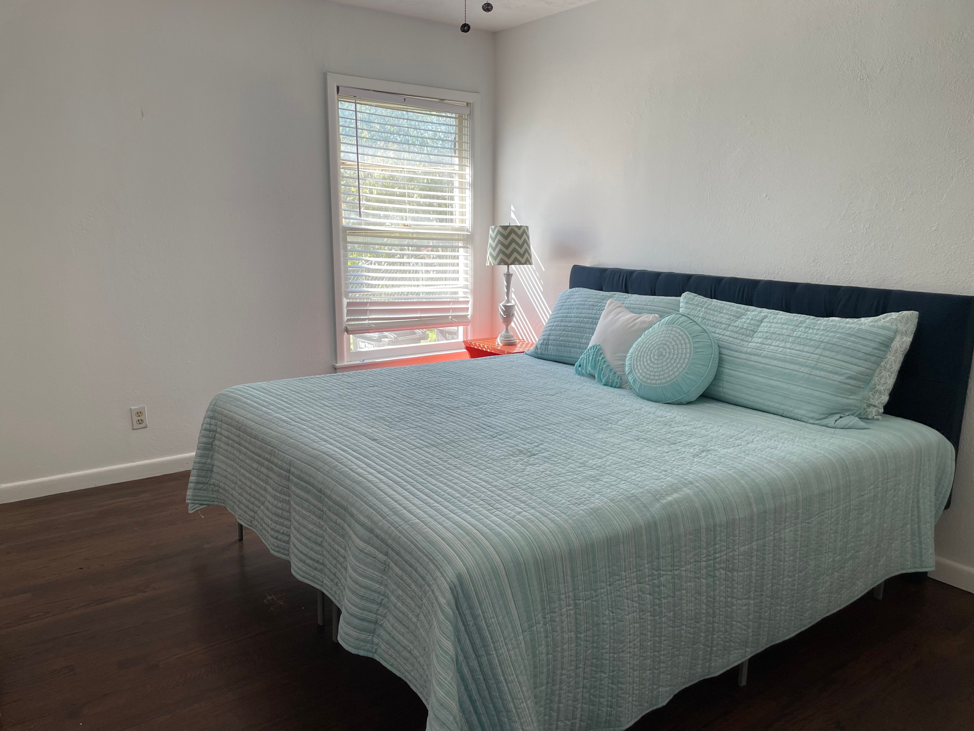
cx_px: 487
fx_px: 732
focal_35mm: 26
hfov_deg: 67.3
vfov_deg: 53.1
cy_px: 366
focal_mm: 4.2
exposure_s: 1/120
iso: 40
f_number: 1.6
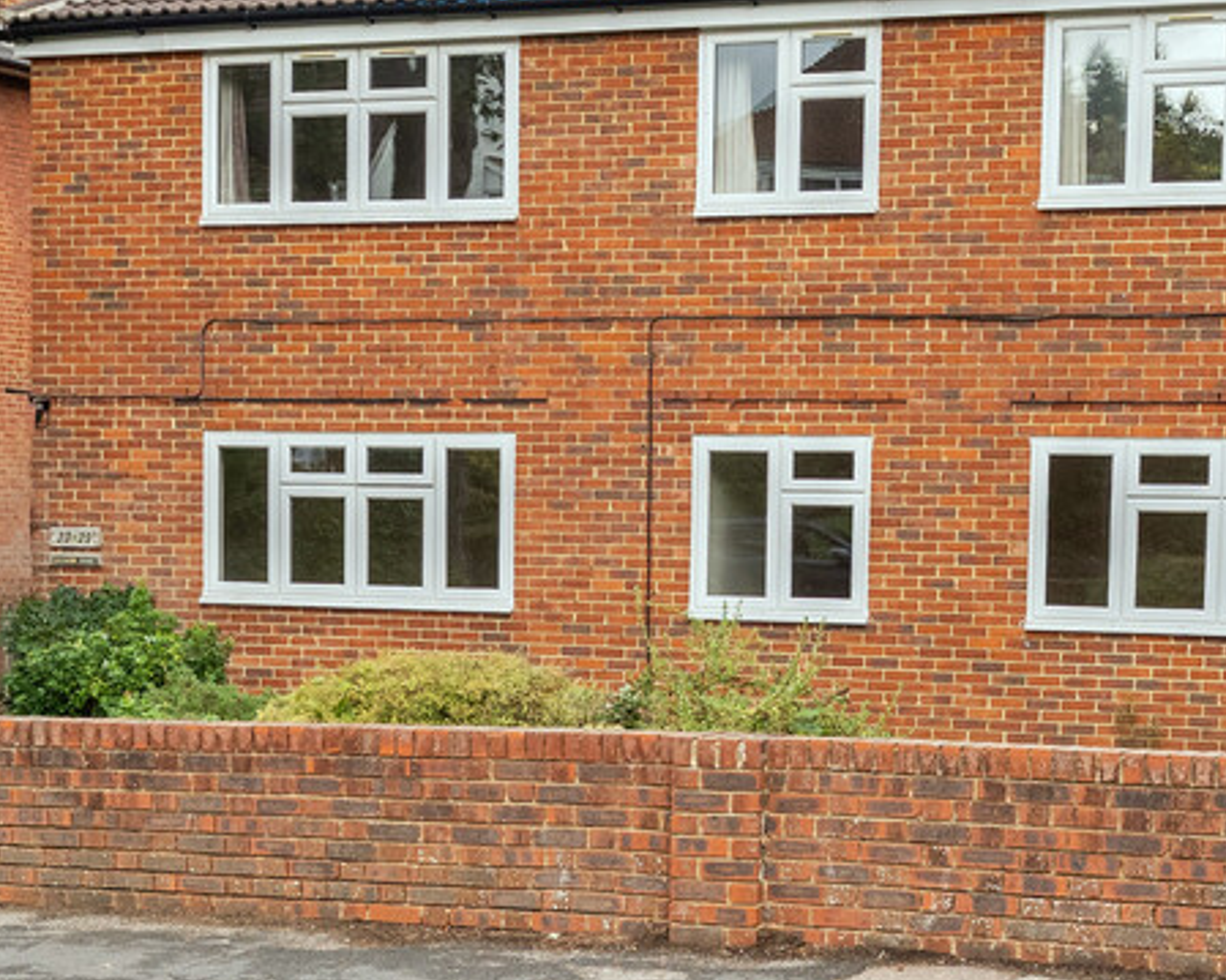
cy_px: 227
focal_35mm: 75
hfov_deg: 25.3
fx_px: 2721
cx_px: 491
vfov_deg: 20.2
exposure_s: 1/1600
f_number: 7.1
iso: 2000
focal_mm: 35
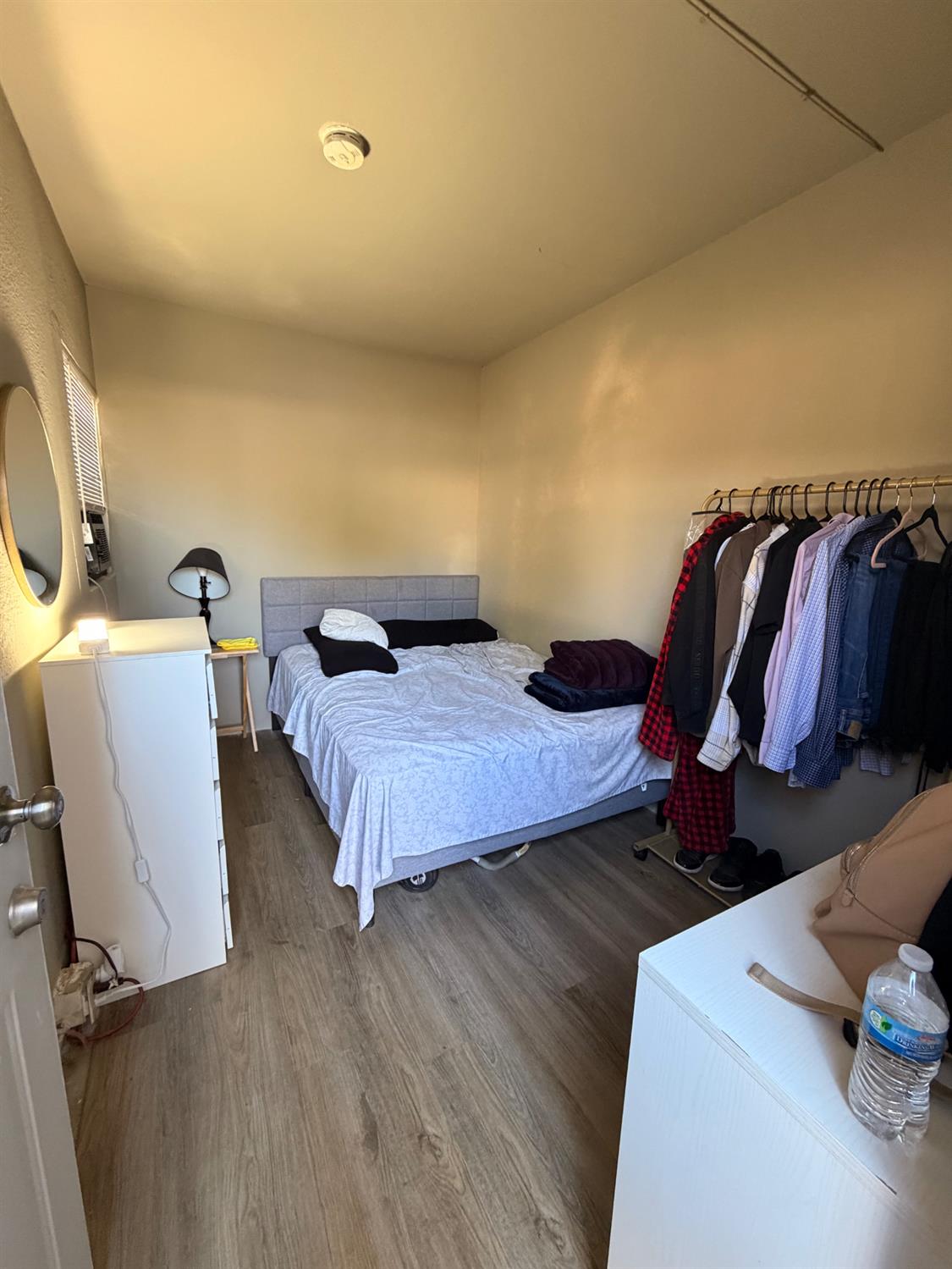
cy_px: 634
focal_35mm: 14
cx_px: 476
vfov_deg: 102.0
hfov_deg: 85.7
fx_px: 513
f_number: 2.2
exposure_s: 1/60
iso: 320
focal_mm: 2.22
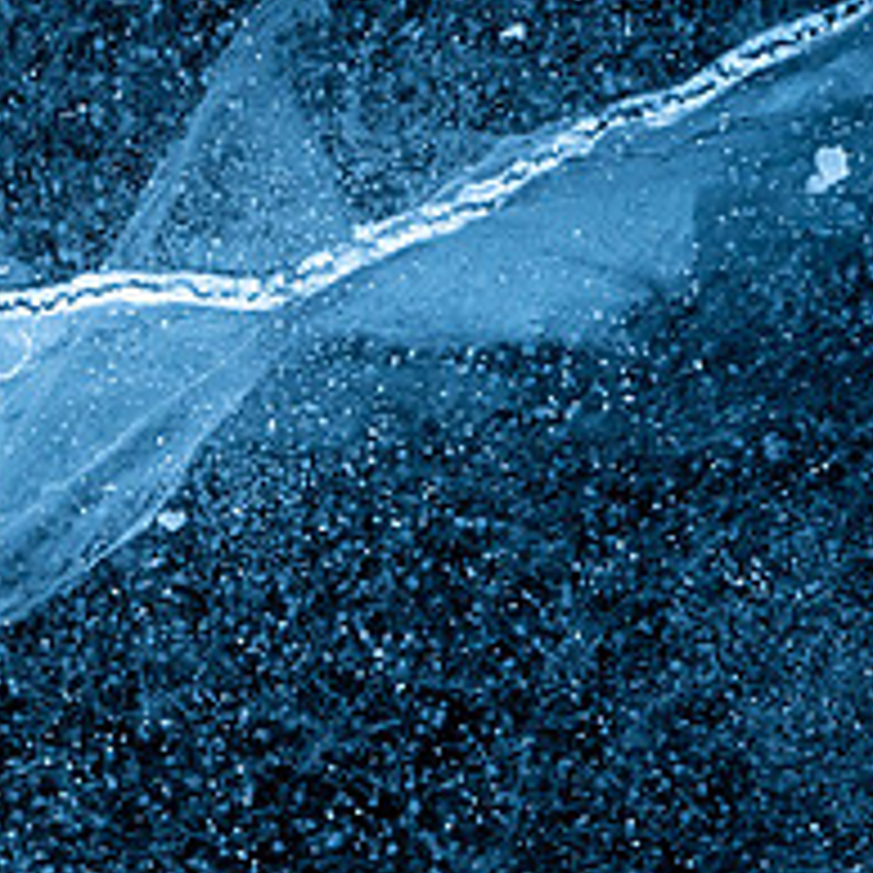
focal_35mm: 182
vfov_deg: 9.6
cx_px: -342
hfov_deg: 9.4
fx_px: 5193
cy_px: 626
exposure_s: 1/15
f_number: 8
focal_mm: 70
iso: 800
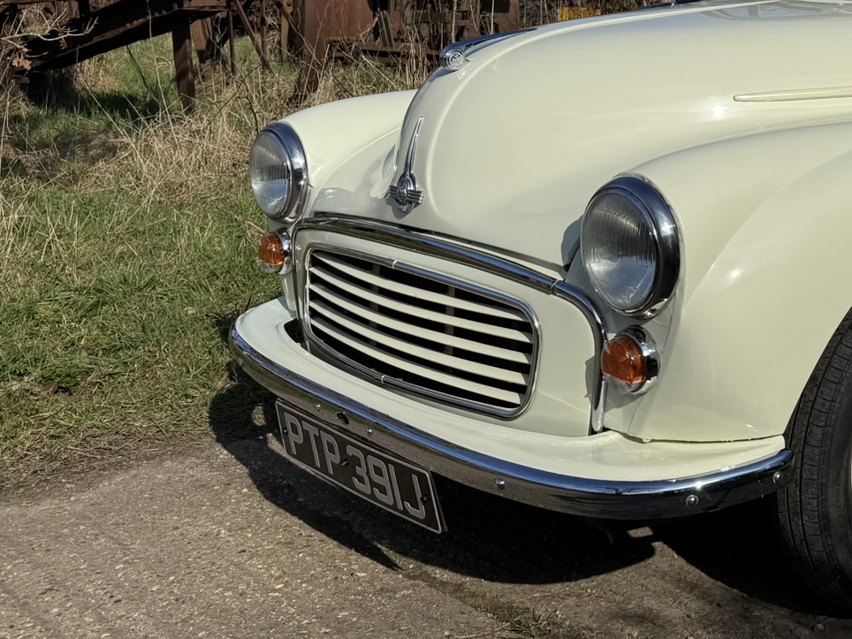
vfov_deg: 27.3
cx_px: 852
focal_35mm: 51
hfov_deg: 34.2
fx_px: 1255
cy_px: 31
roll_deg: -2.9
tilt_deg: +2.1
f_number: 1.78
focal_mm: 6.76
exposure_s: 1/9009
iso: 80
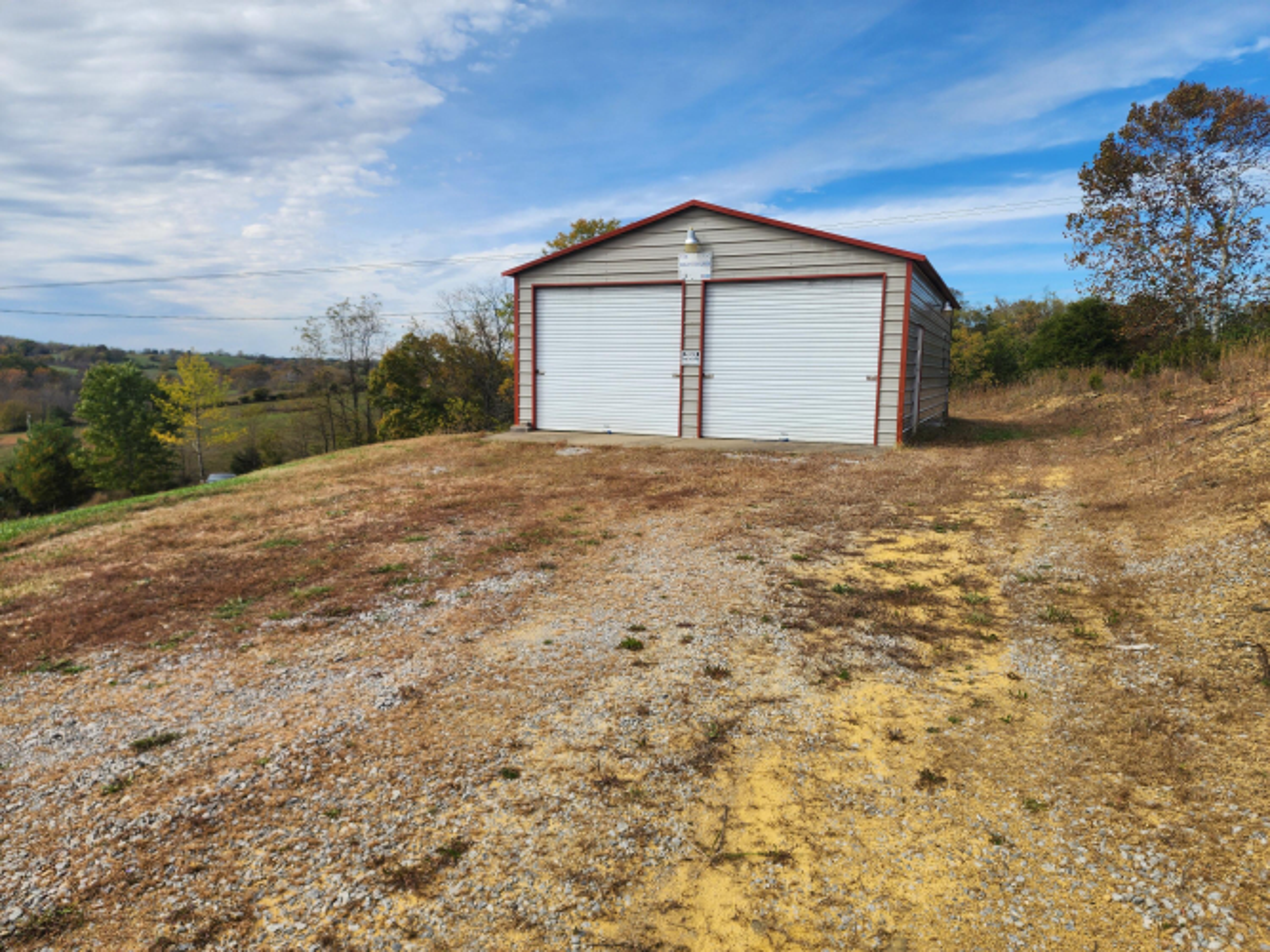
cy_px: 476
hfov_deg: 73.9
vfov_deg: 58.9
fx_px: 844
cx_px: 635
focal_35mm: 23
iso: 12
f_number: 1.8
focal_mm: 6.4
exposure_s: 1/1061
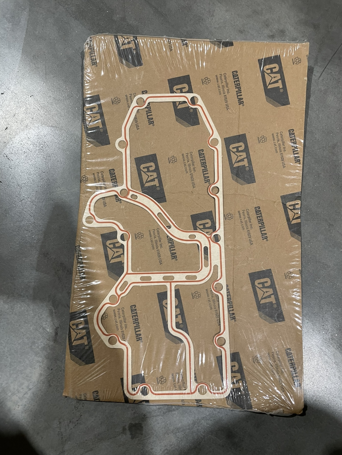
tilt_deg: -82.8
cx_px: 171
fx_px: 343
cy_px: 228
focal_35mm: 26
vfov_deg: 67.3
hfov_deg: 53.1
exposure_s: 1/60
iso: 200
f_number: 1.6
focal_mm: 4.2
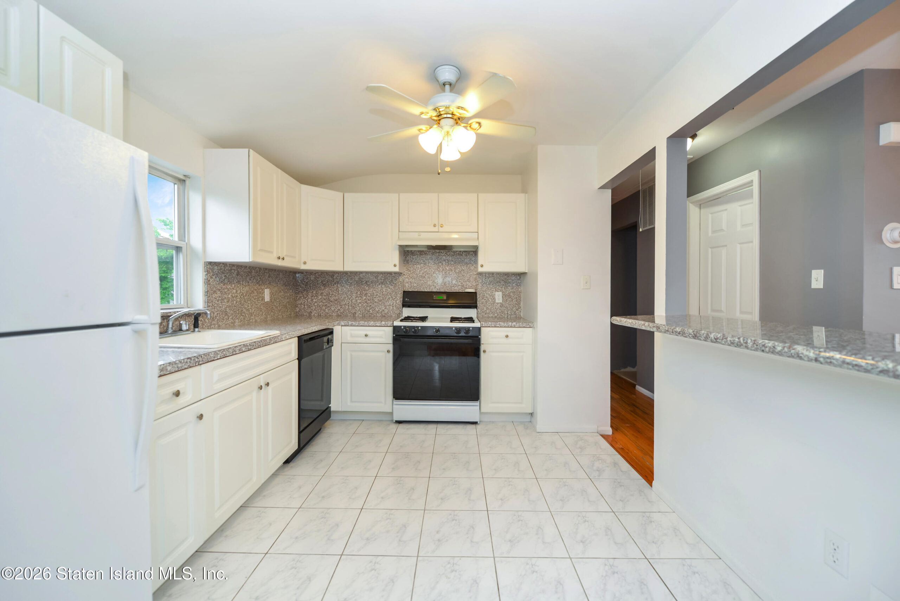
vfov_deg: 81.2
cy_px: 300
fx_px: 350
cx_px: 450
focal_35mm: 14
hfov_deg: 104.2
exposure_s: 1/60
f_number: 4
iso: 280
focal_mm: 14
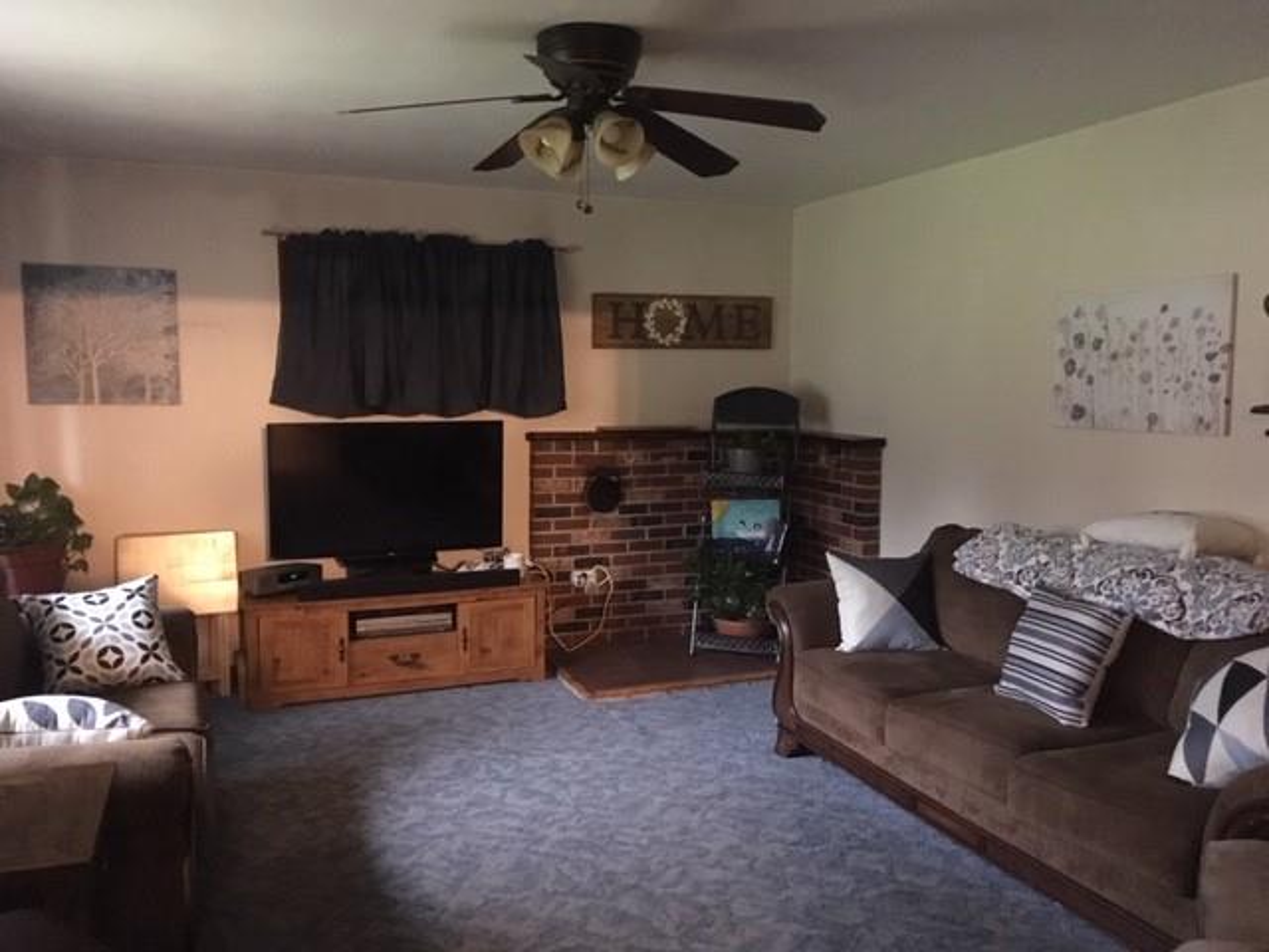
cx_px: 634
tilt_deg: -5.4
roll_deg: +0.0
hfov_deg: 61.7
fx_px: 1063
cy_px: 476
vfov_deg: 48.2
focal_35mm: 29
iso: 800
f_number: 2.2
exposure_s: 1/15
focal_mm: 4.15
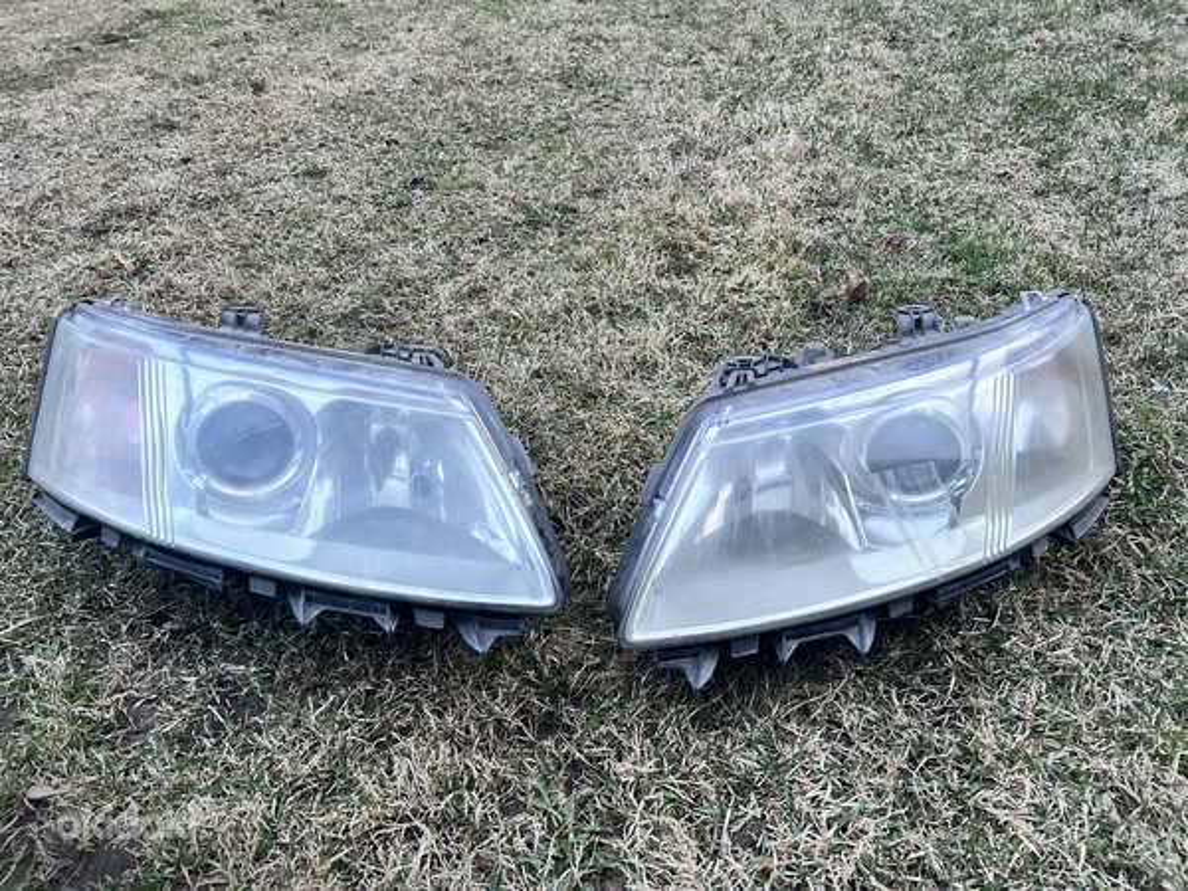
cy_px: 446
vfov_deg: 53.1
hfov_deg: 67.3
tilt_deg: -35.2
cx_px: 594
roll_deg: +3.0
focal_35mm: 26
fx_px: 892
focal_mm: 5.7
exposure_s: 1/60
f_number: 1.5
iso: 320
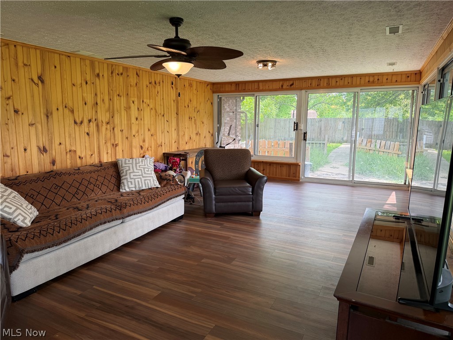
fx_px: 314
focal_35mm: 24
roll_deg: -1.6
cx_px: 226
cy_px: 170
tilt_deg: -7.2
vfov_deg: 56.8
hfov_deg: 71.6
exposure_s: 1/121
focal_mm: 6.76
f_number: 1.78
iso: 64
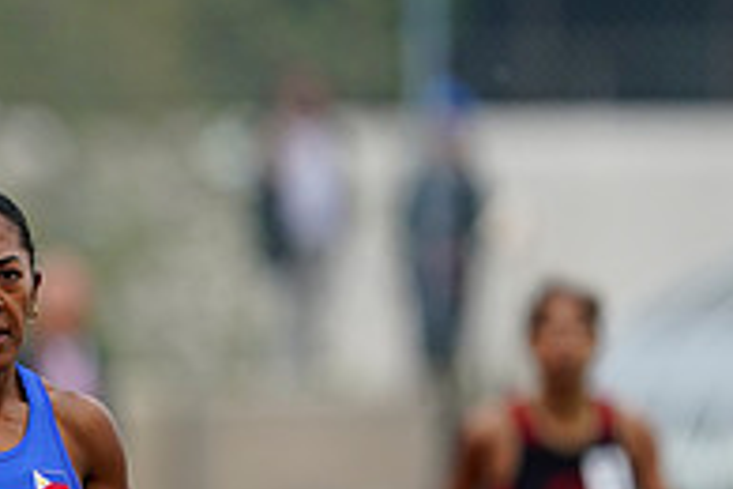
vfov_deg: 0.8
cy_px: 532
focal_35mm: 1782
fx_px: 36281
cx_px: -335
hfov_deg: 1.2
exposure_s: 1/640
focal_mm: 600
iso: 400
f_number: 5
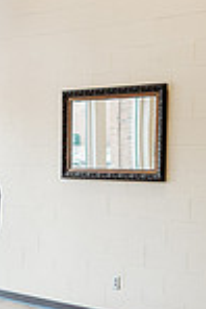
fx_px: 805
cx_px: -100
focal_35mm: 94
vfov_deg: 21.5
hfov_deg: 13.7
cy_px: 222
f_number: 1.8
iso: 400
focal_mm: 24
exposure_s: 1/160
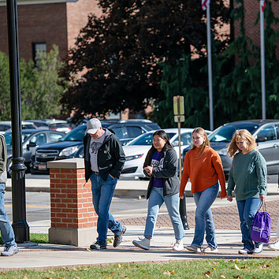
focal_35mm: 181
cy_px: 150
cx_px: 178
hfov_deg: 9.7
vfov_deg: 9.7
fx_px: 1650
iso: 64
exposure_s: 1/640
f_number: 3.2
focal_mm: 130
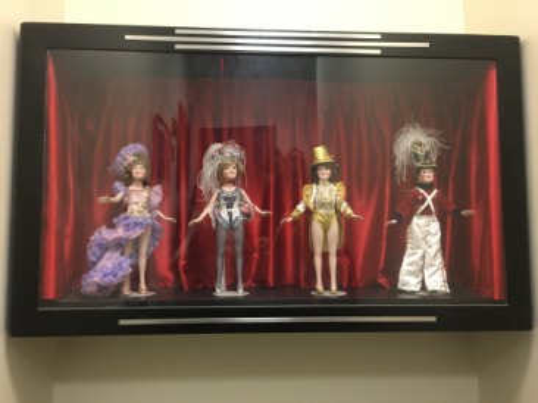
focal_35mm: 29
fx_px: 450
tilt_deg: +4.2
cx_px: 269
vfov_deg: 48.2
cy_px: 202
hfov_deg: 61.7
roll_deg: +0.8
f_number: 2.2
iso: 200
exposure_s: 1/15
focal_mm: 4.15
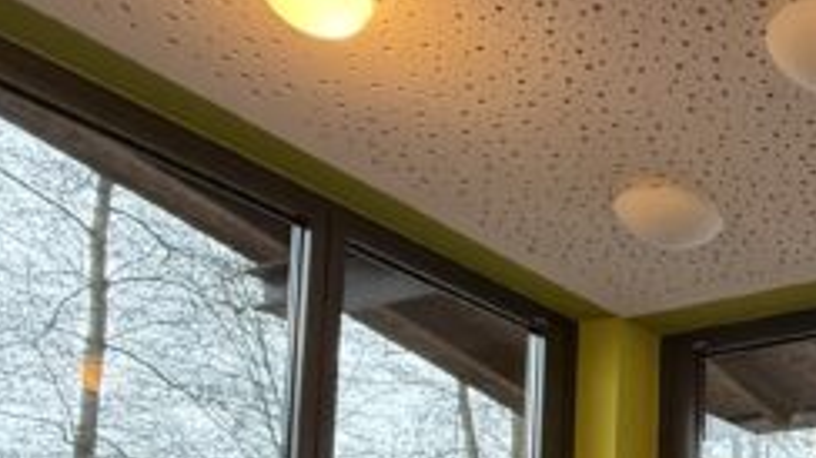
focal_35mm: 48
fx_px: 1038
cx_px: 987
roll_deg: -0.3
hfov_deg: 34.2
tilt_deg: +5.1
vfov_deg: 21.7
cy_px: 639
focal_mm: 2.22
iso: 500
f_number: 2.2
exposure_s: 1/100
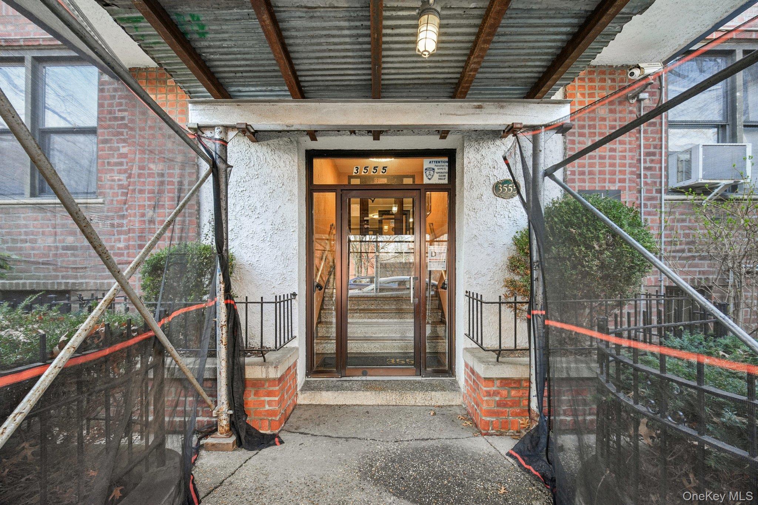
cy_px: 252
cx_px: 379
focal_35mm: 14
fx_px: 295
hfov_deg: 104.3
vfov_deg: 81.2
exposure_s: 1/10
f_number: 9
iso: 400
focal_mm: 14
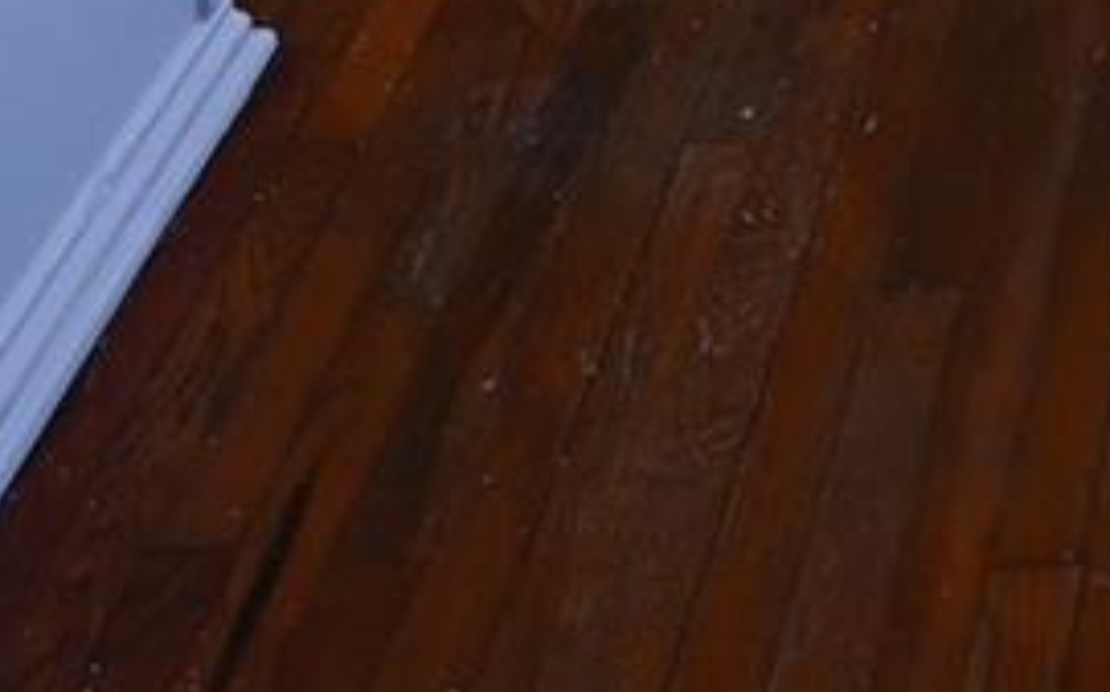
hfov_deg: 17.7
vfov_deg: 9.3
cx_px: 1565
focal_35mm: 108
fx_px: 3265
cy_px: -1454
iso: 100
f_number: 4
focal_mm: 14
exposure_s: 1/20
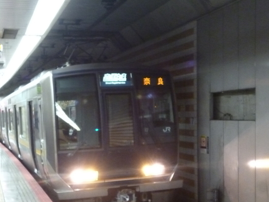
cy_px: 137
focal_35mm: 60
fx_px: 466
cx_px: 116
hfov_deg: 32.1
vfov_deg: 24.3
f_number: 3.7
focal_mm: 7.3
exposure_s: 1/20
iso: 800
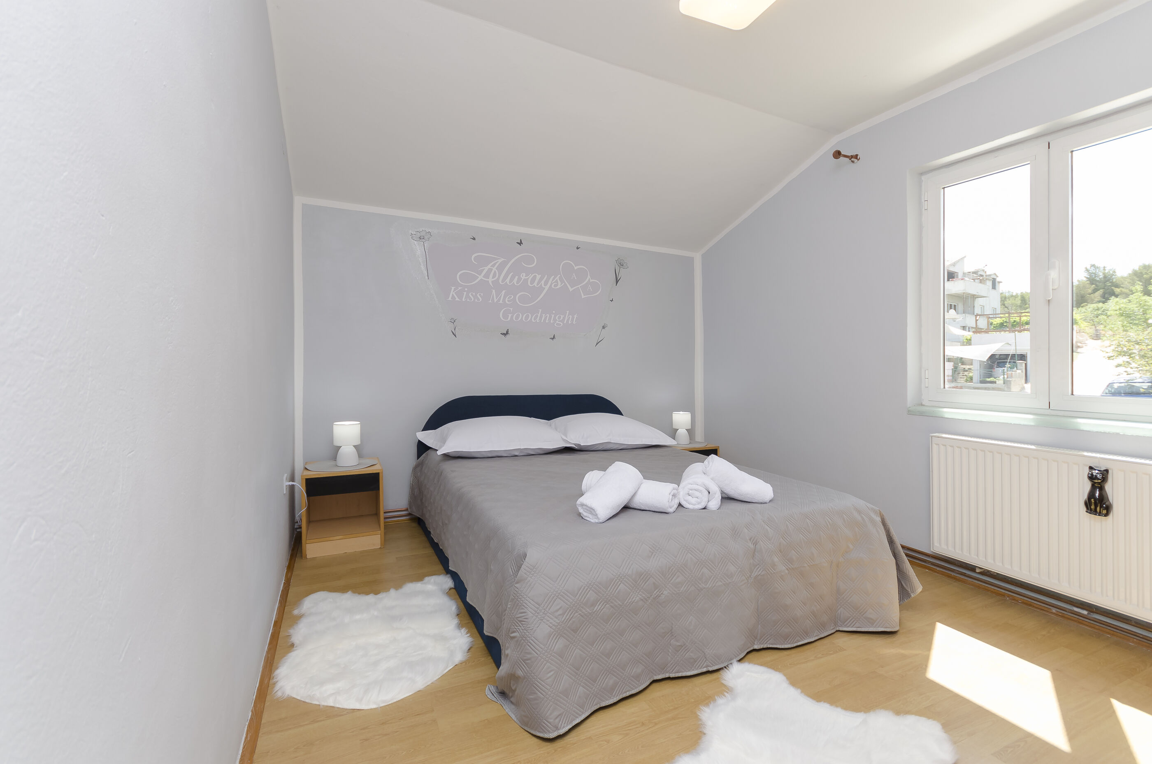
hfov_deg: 100.5
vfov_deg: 77.1
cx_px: 576
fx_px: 479
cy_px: 382
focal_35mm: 15
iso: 200
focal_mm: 10
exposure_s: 1/125
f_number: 5.6
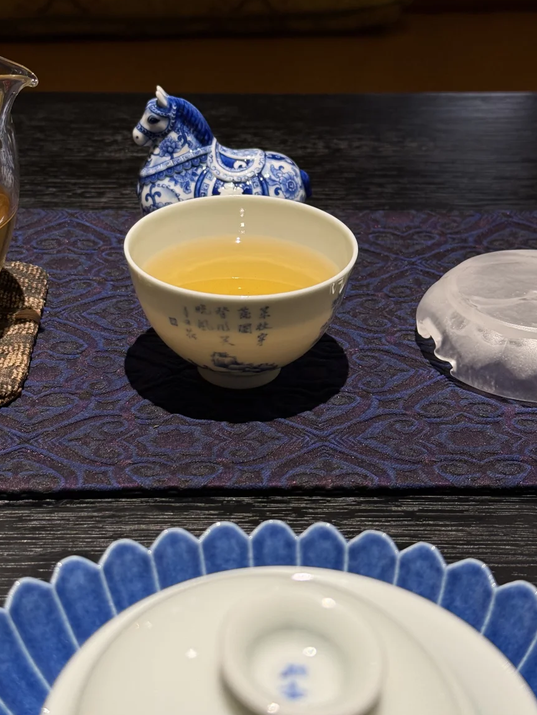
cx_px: 242
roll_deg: -1.8
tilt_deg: -29.5
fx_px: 1241
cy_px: 294
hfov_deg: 24.4
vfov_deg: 32.1
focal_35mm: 60
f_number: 1.78
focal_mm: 6.76
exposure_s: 1/100
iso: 80
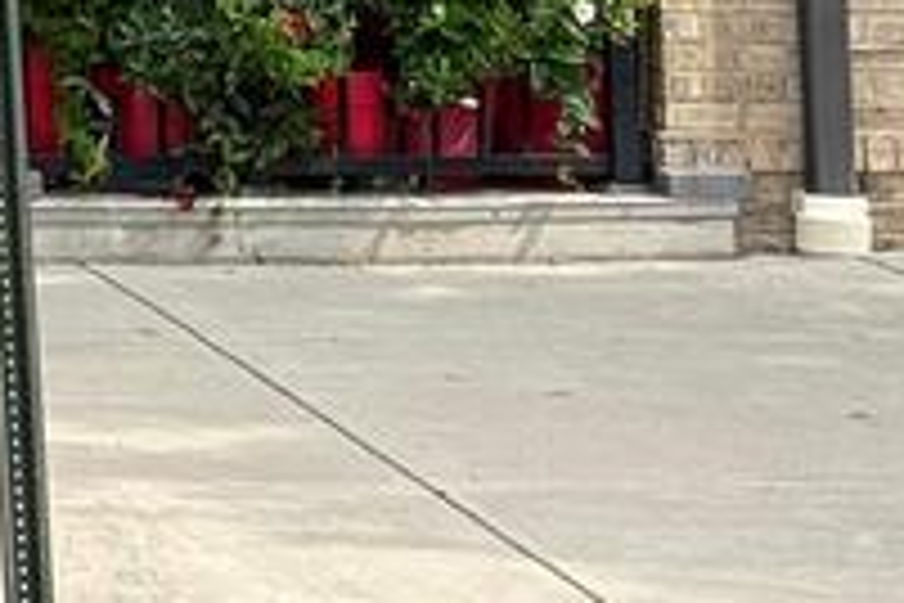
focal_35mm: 254
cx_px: -1174
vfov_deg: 5.2
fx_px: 6378
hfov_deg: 7.6
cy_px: -904
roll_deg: +0.7
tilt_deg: +5.0
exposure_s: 1/2146
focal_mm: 6.76
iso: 64
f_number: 1.78
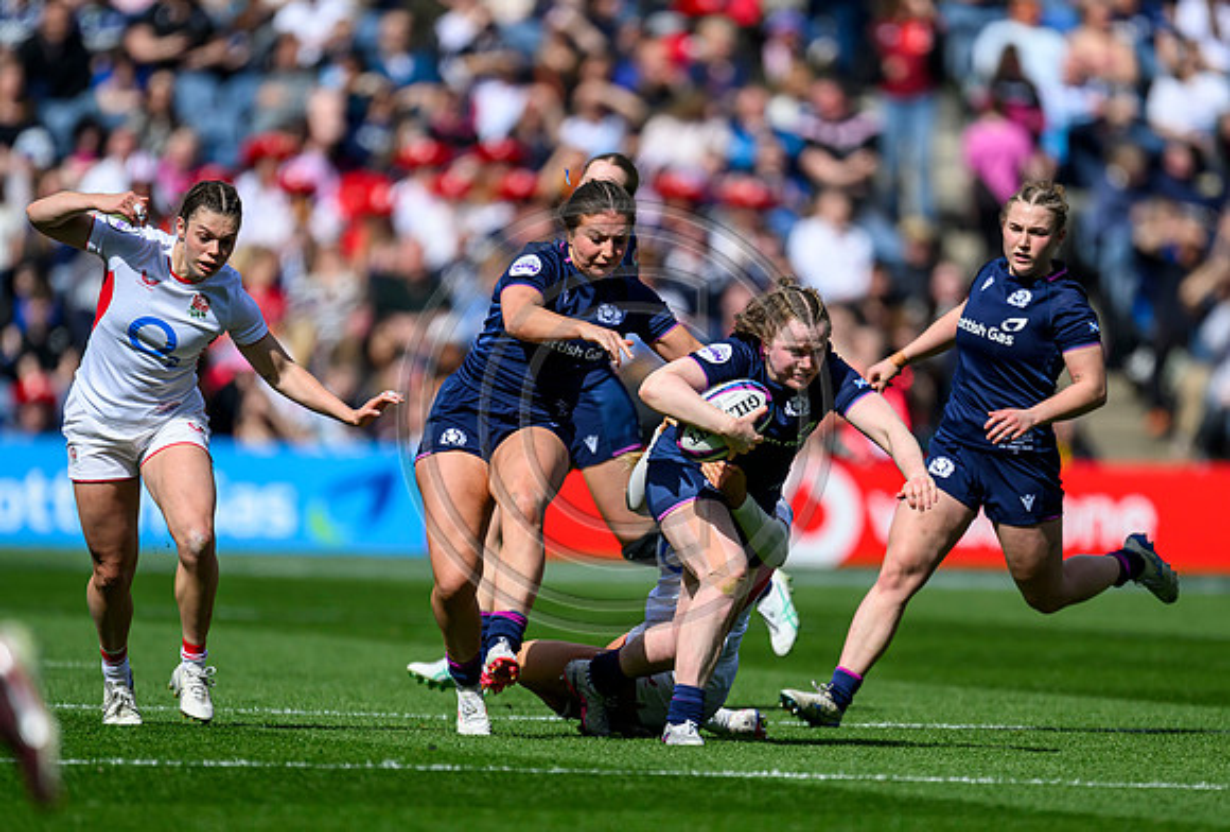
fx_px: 25333
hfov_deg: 2.8
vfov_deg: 1.9
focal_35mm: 738
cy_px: 449
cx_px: 693
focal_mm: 560
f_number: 4
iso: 500
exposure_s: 1/6400
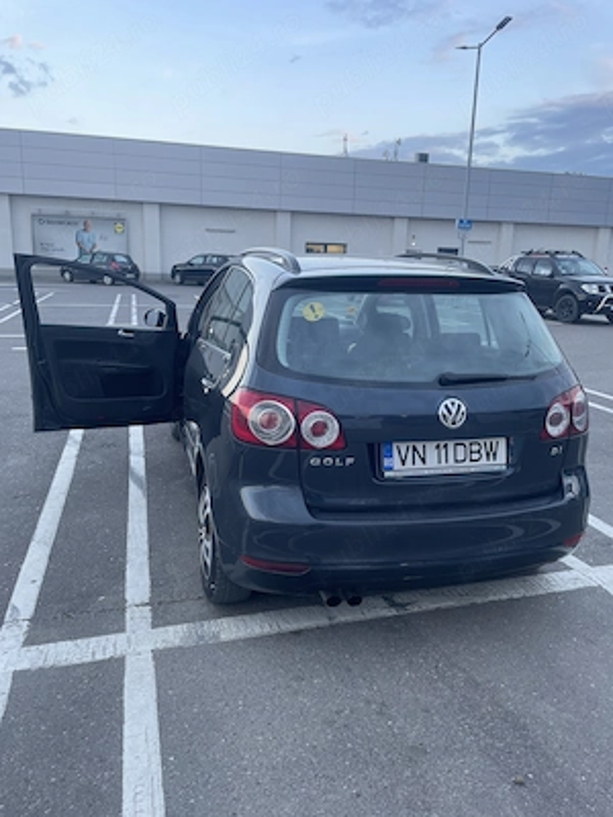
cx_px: 306
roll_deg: -0.9
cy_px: 408
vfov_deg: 67.3
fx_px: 614
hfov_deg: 53.1
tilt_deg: -11.9
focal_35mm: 26
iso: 64
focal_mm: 4.2
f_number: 1.6
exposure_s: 1/121
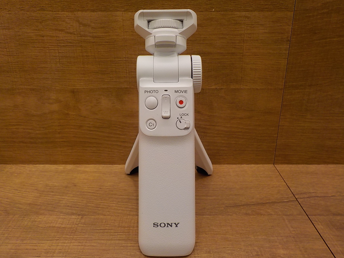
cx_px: 172
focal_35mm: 30
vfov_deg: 46.8
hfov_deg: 60.0
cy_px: 129
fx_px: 298
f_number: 3.3
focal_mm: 4.1
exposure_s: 1/125
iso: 125
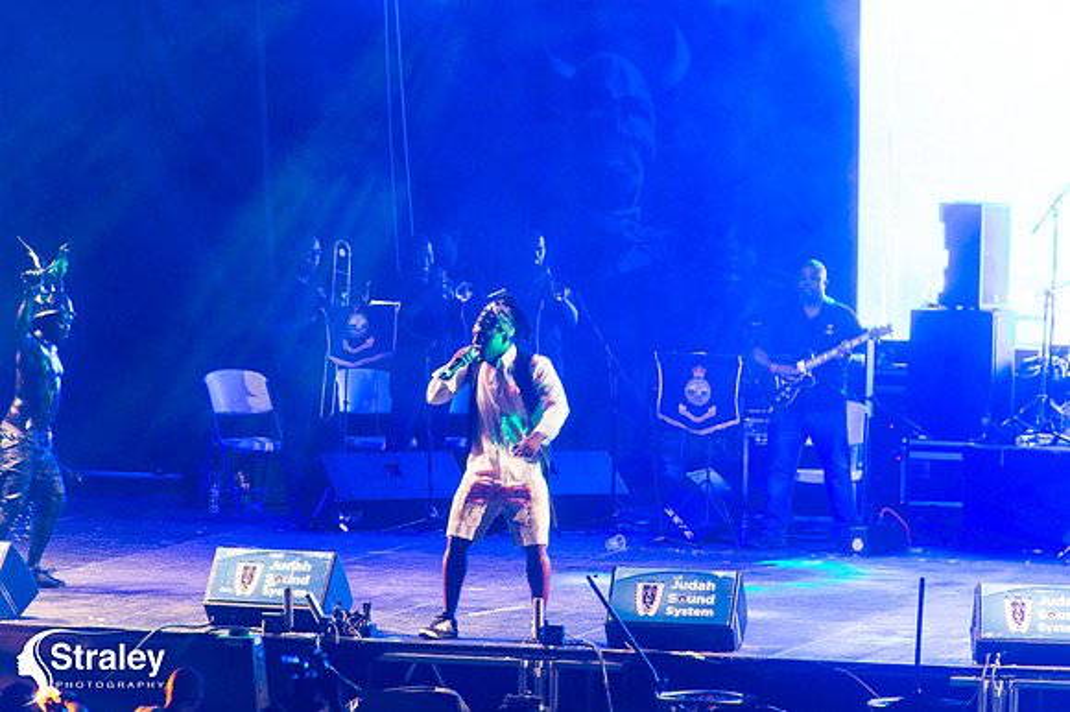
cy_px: 356
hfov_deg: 6.1
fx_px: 10099
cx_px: 535
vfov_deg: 4.0
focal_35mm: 340
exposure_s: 1/60
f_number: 5.6
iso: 2500
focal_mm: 340
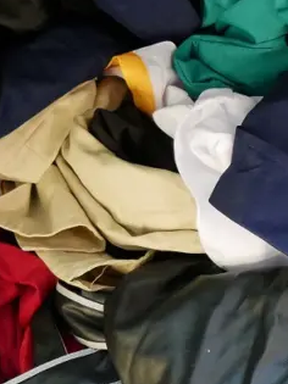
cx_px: 513
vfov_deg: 16.7
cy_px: 324
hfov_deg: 11.7
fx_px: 1299
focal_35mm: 117
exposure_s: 1/60
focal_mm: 18
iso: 3200
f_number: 3.9
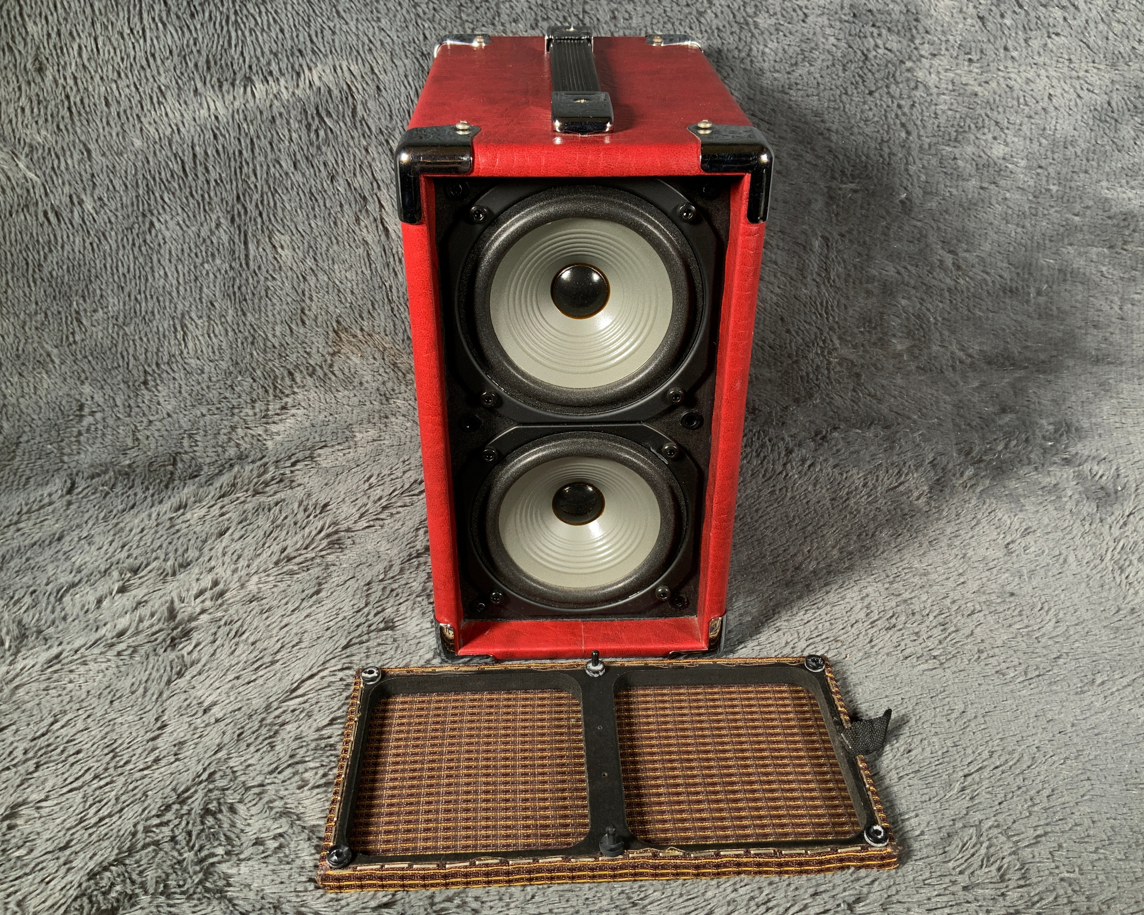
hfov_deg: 57.2
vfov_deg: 47.1
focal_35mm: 31
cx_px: 586
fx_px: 1050
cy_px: 458
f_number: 1.8
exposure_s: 1/50
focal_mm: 3
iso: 50
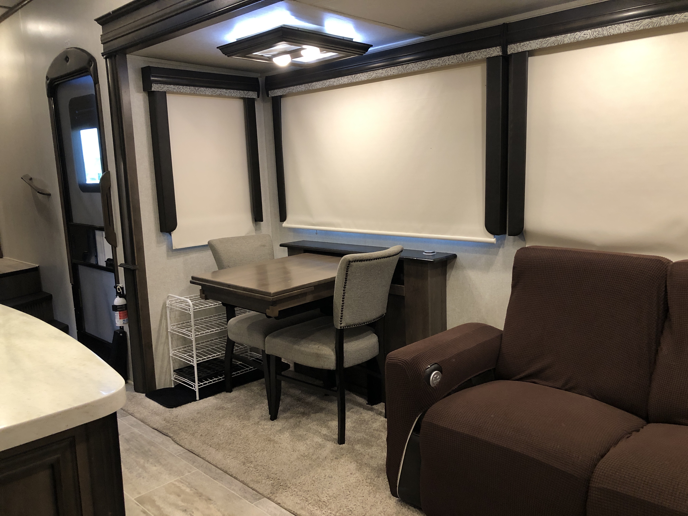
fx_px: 557
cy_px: 258
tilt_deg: -10.9
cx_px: 344
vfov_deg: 49.7
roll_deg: +2.0
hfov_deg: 63.4
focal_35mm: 28
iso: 50
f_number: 1.8
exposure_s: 1/15
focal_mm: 3.99
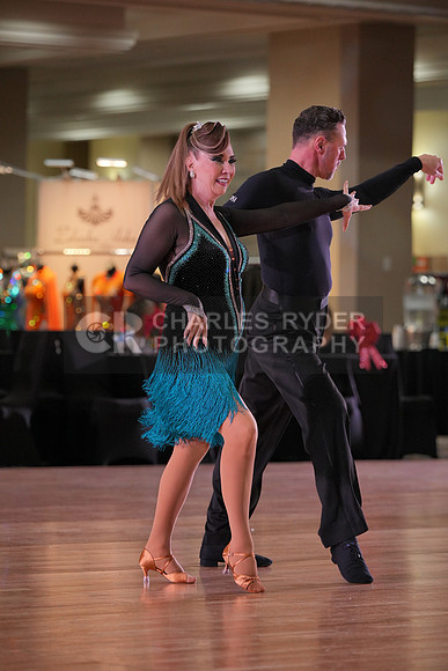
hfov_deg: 8.6
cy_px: 336
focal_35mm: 160
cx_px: 224
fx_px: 2985
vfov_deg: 12.8
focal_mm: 160
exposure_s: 1/500
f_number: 4
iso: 1600
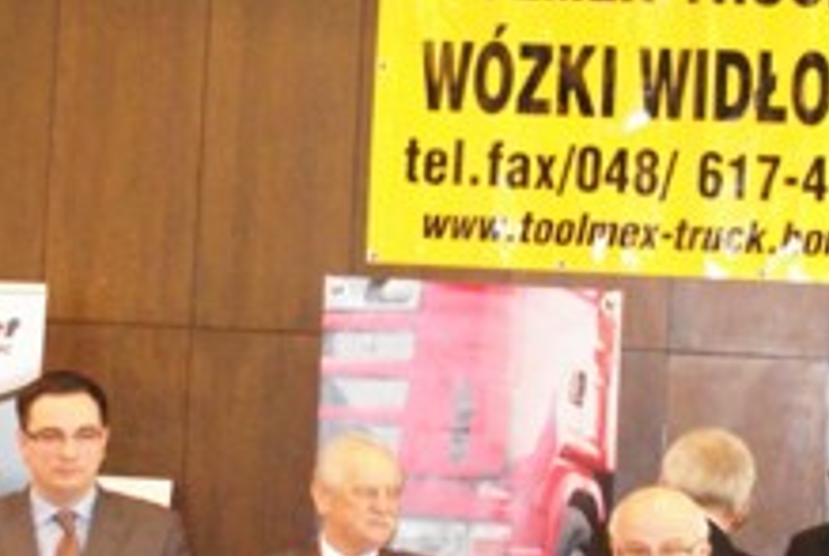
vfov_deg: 12.0
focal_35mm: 115
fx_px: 2654
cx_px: 462
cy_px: 276
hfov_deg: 17.8
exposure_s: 1/15
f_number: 4.5
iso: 1600
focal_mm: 24
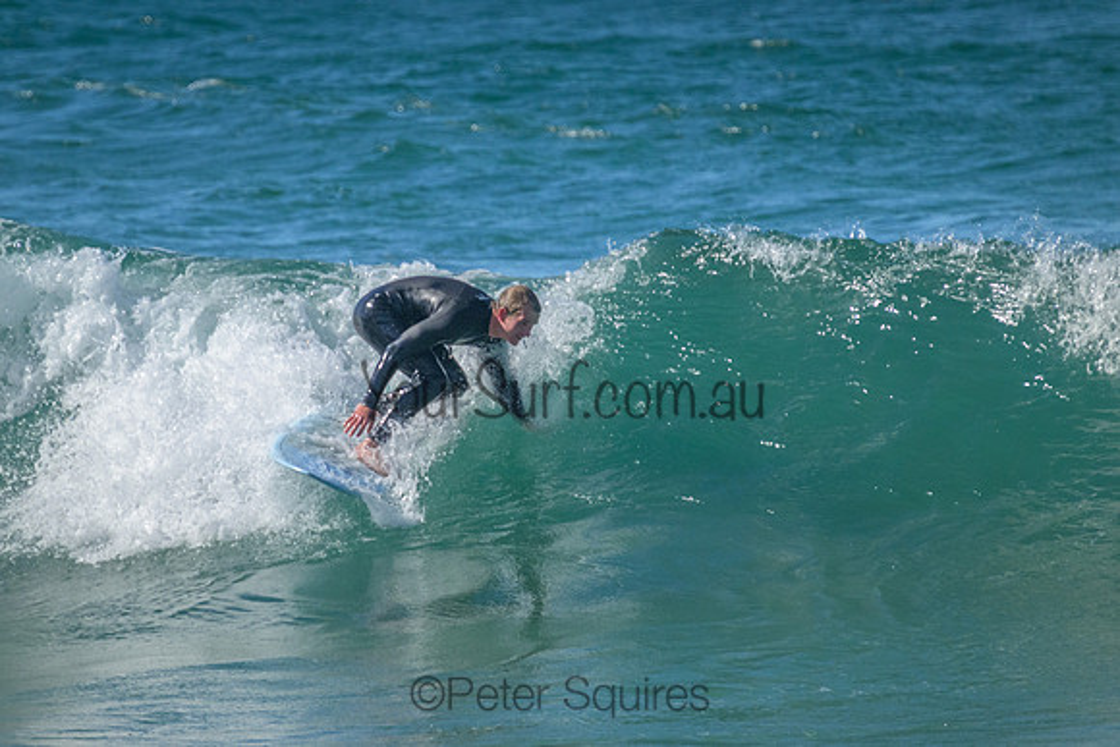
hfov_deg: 2.4
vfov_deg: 1.6
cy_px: 398
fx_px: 26496
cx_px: 524
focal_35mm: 852
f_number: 11
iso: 3200
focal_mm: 800
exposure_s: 1/2000
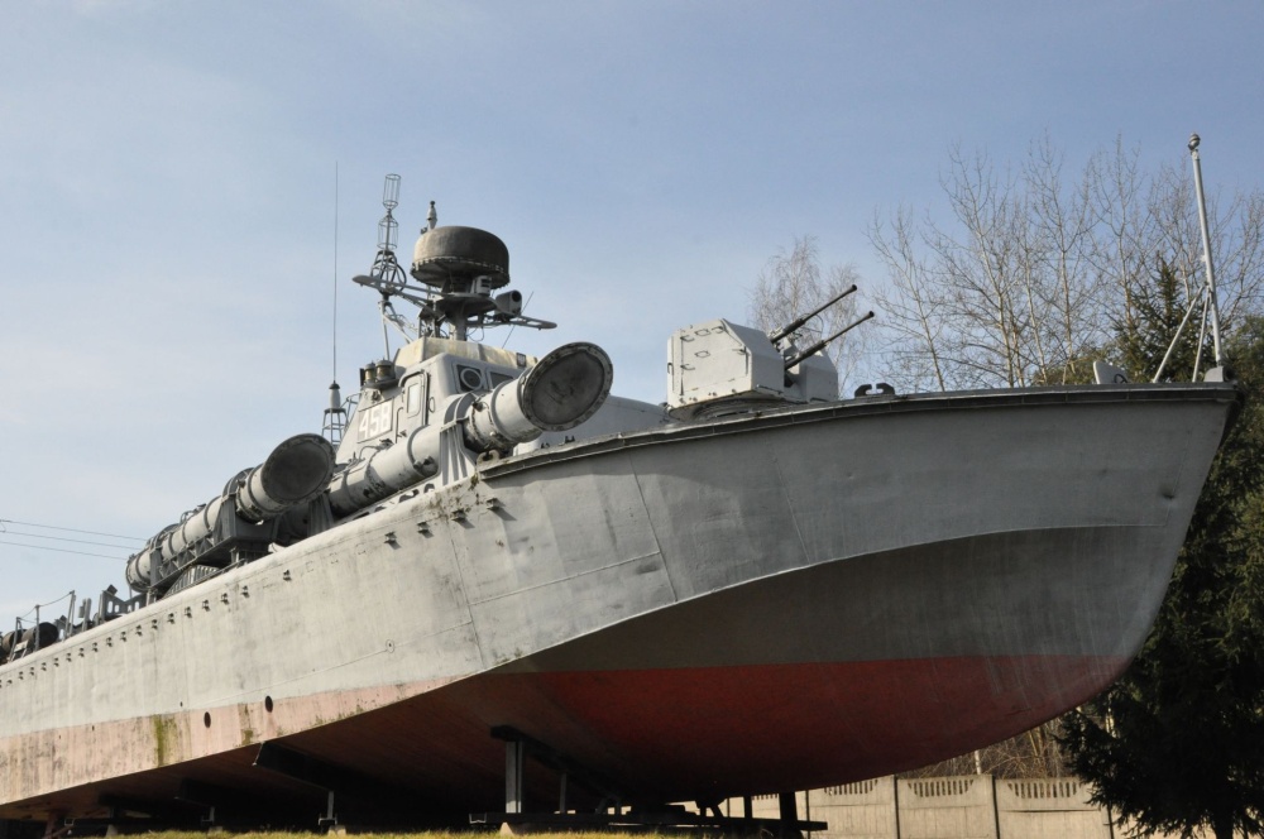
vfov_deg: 28.9
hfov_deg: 42.4
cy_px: 420
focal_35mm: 46
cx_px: 632
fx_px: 1631
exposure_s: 1/800
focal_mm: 31
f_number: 14
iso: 1600
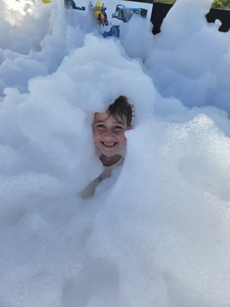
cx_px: 115
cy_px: 154
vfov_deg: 73.9
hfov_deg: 58.9
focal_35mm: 23
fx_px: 204
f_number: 1.8
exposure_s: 1/1681
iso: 25
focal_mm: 5.4
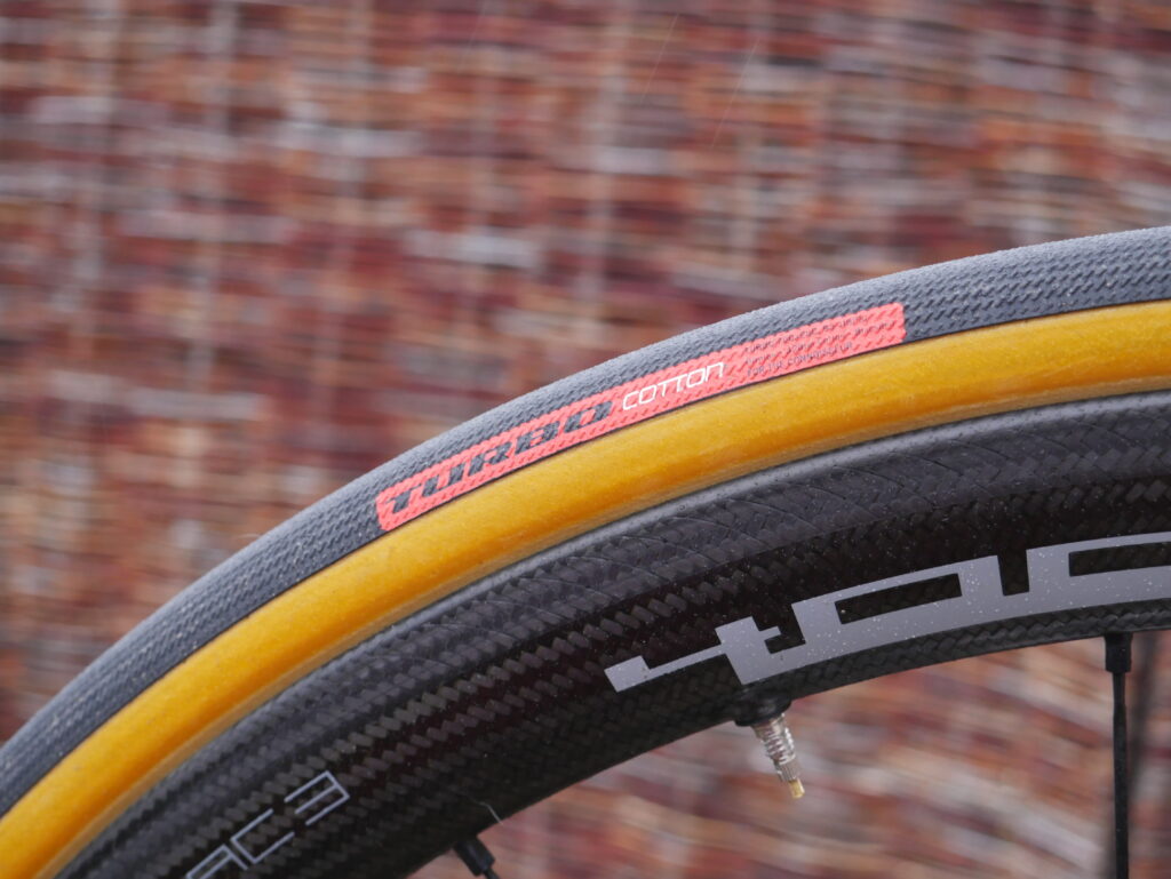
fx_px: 1828
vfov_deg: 27.1
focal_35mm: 54
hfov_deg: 35.5
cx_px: 586
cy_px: 440
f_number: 5.3
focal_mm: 27
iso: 800
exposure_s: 1/60
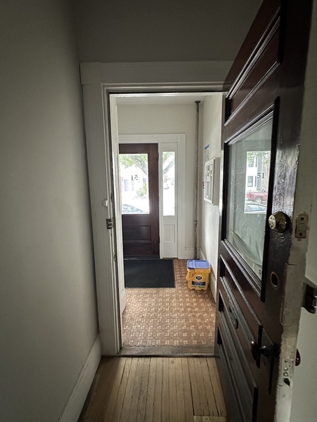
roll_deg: -0.1
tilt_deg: -7.2
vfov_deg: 98.1
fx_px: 183
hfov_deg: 81.7
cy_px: 205
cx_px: 163
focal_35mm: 15
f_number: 2.2
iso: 1000
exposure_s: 1/60
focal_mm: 2.22
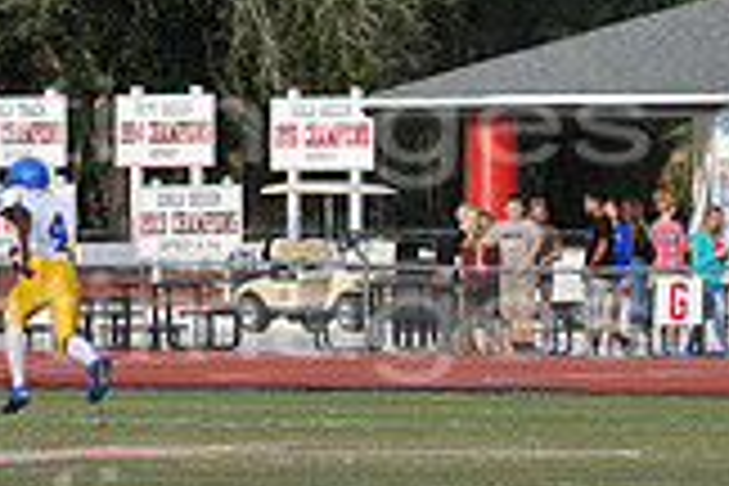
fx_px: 9780
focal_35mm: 483
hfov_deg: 4.3
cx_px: 22
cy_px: 230
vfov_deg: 2.8
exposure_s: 1/2500
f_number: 3.5
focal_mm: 135
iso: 800
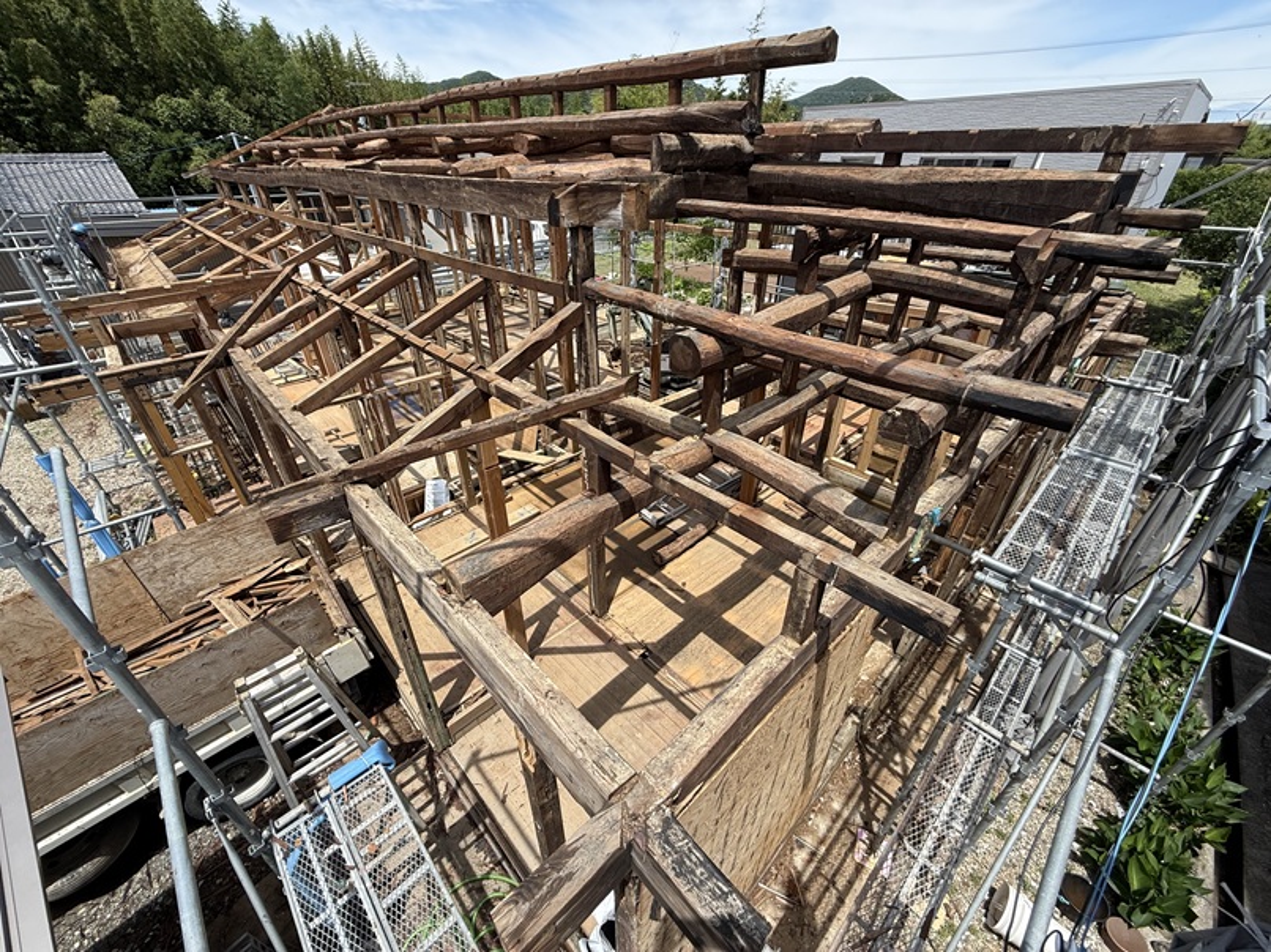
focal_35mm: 14
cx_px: 636
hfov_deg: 102.1
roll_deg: -0.4
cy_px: 476
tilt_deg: -32.6
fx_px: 514
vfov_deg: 85.6
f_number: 2.2
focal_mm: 2.22
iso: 50
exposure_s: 1/1145
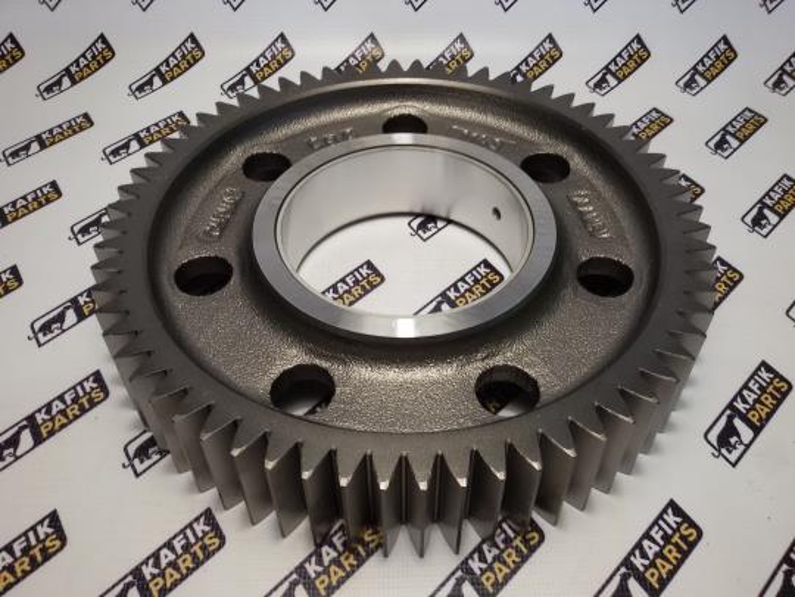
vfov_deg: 45.4
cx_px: 398
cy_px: 298
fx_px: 712
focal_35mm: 31
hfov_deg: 58.4
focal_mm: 2.93
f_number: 2.4
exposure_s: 1/33
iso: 40
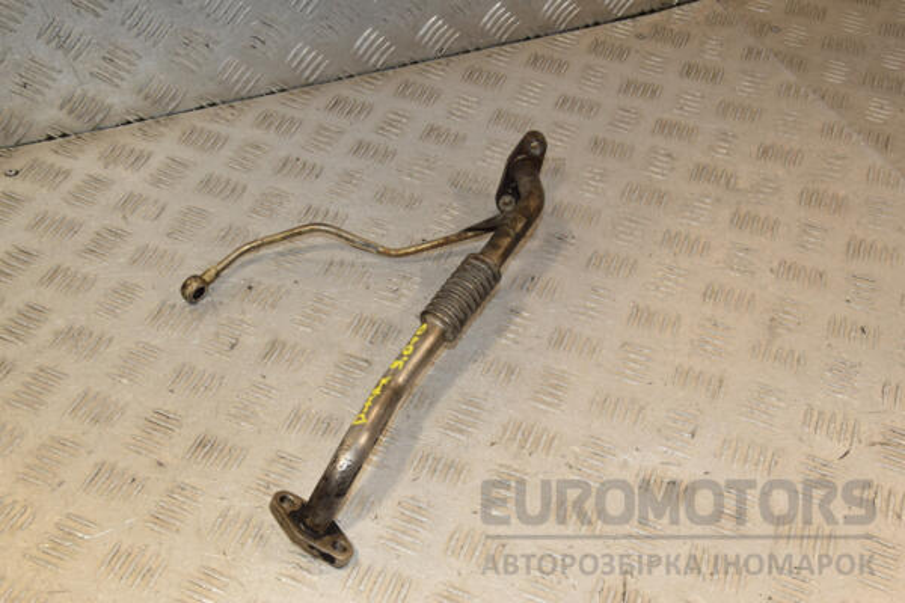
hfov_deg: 46.4
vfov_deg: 31.9
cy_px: 302
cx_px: 452
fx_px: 1056
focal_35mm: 42
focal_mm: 28
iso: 800
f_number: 9
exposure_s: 1/200
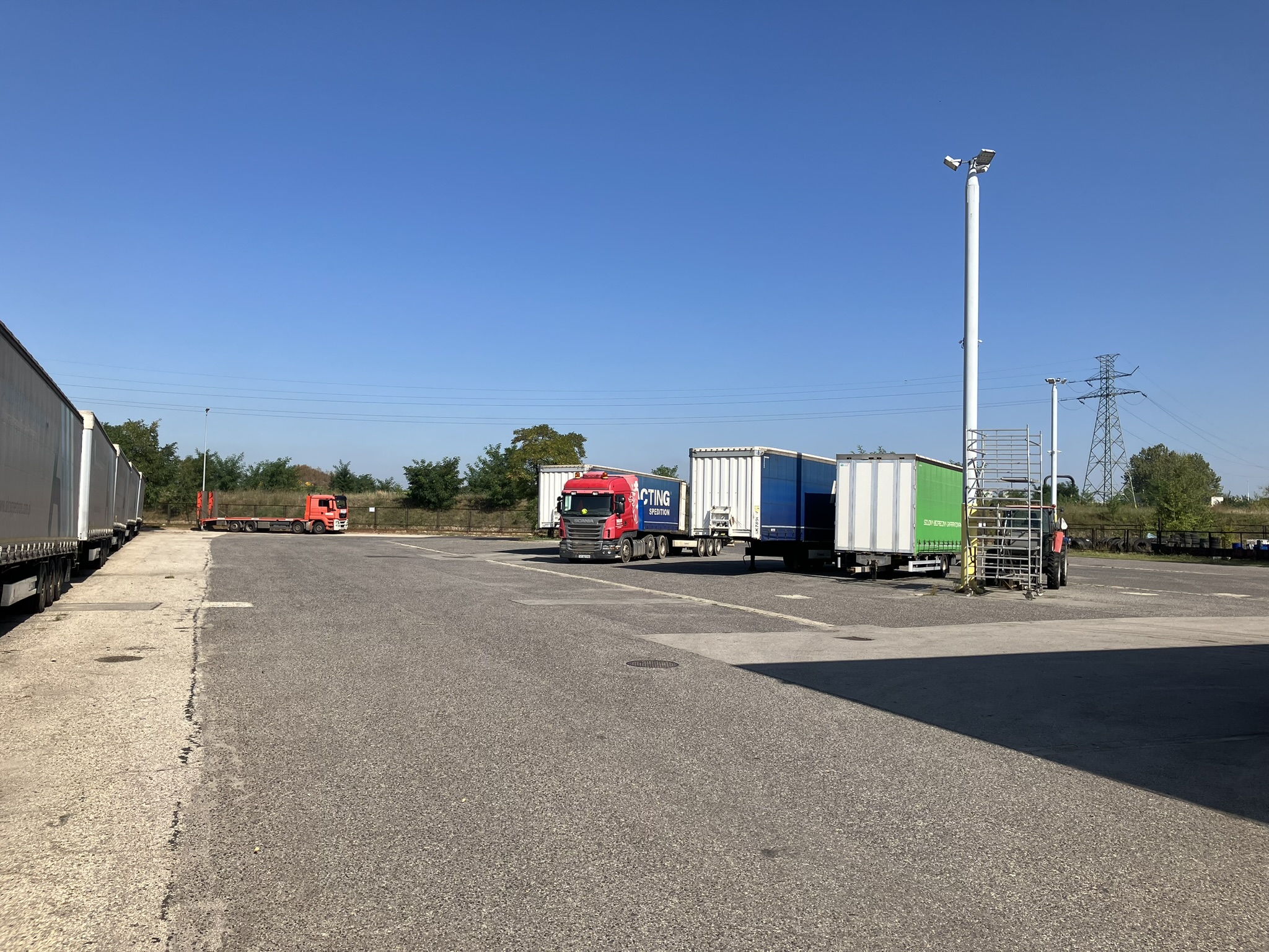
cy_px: 476
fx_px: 1026
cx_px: 634
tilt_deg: +2.9
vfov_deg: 49.7
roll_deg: -1.4
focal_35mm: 28
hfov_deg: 63.4
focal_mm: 3.99
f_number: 1.8
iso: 32
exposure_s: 1/2315
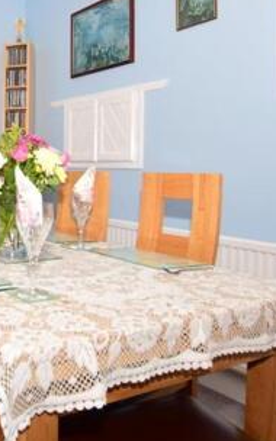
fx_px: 397
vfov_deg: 57.9
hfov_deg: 33.3
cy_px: 186
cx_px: -31
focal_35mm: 33
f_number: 5.6
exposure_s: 1/125
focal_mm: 10
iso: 200
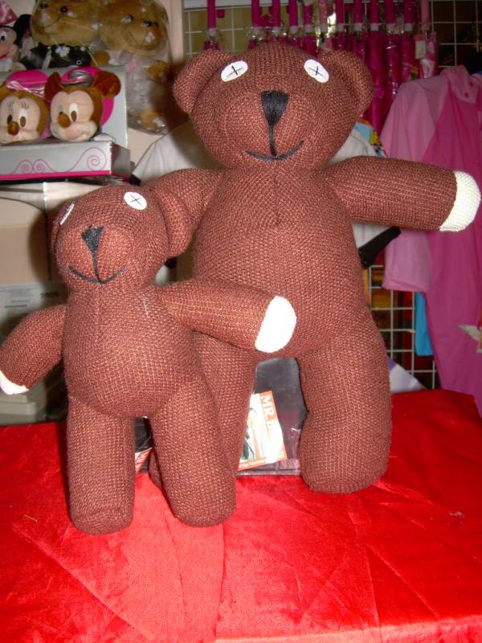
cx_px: 241
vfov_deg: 49.0
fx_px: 705
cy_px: 322
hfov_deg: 37.7
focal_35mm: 38
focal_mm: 6.3
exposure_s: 1/60
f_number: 2.8
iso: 50
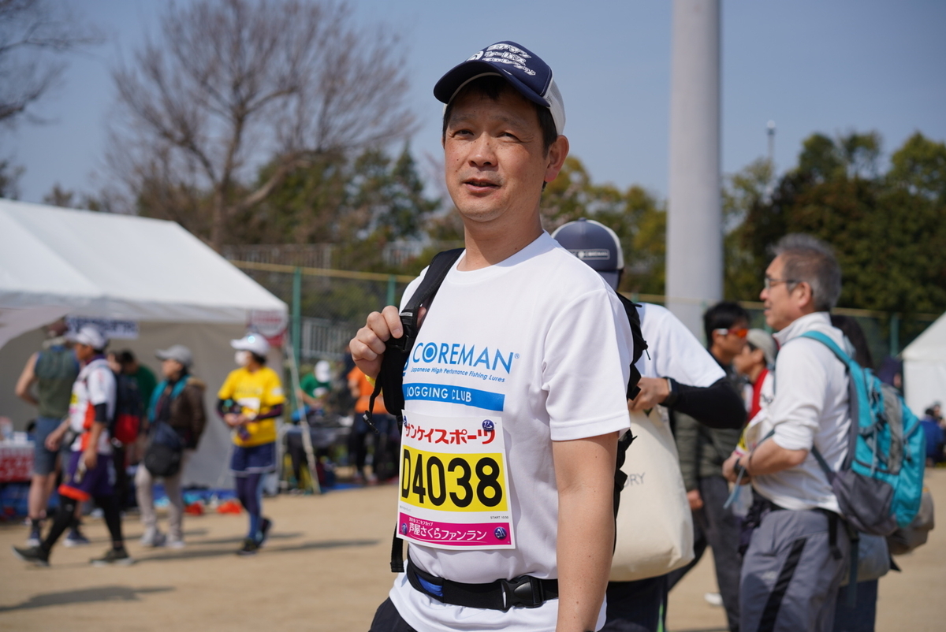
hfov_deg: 36.2
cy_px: 316
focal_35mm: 55
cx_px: 473
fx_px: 1446
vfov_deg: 24.7
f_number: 4
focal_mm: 55
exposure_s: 1/2000
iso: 100
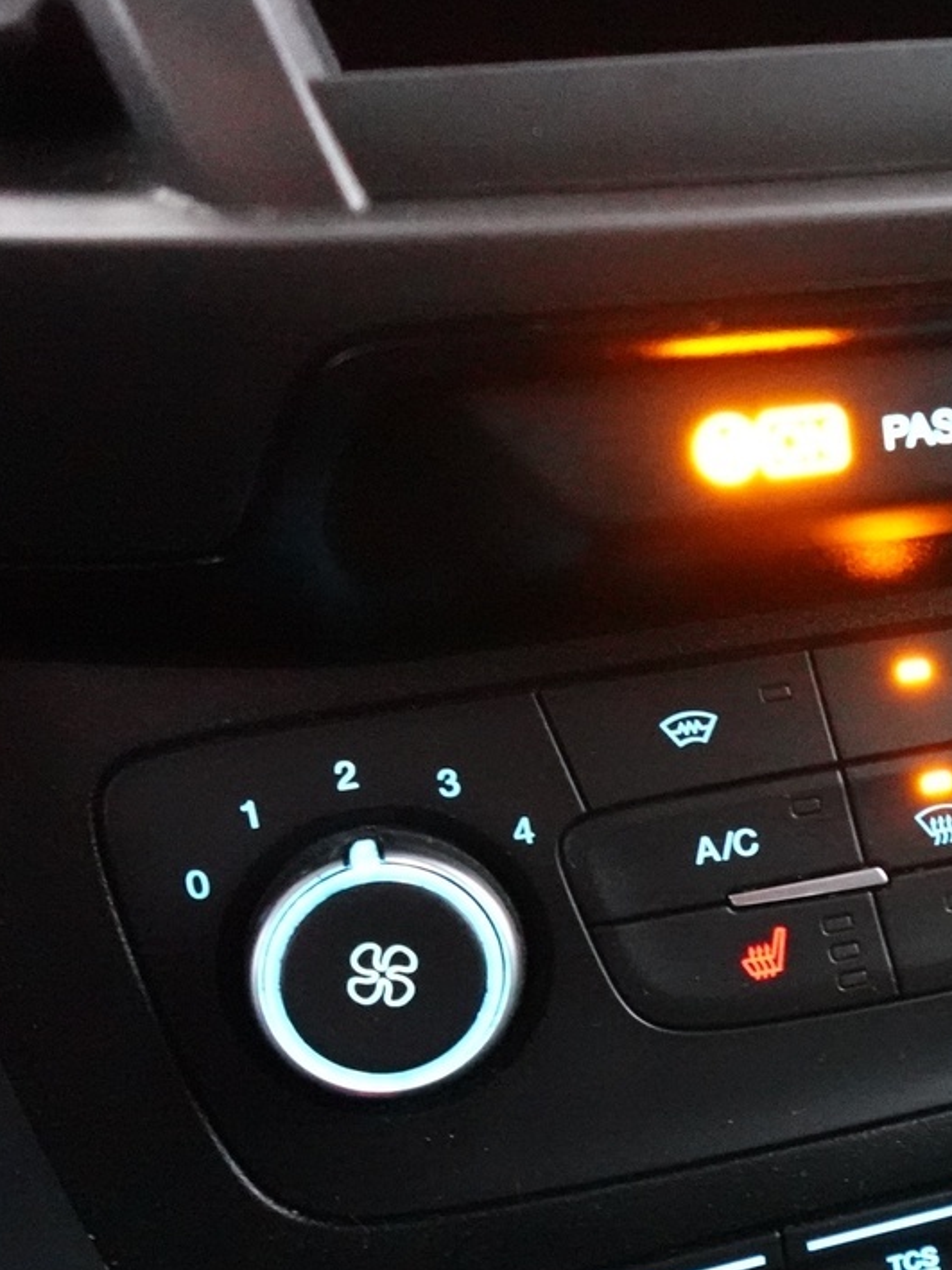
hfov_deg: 29.9
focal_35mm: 44
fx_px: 1613
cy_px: 852
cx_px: 1017
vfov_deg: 42.3
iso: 6400
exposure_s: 1/30
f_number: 2
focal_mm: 7.6
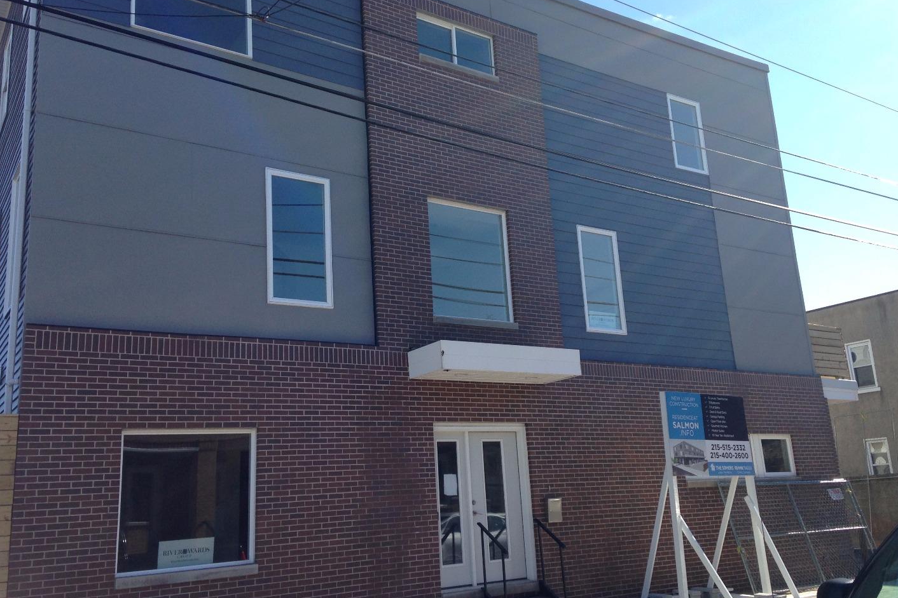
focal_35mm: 35
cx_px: 453
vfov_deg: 37.8
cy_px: 303
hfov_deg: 54.4
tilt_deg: +13.6
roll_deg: +2.6
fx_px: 873
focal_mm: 4.12
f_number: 2.4
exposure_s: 1/821
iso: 50
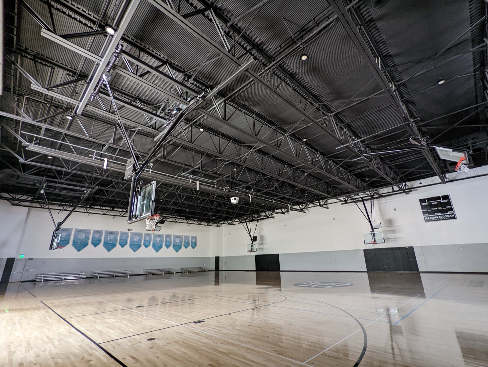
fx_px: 226
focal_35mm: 16
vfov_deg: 78.2
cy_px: 184
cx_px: 244
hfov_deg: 94.4
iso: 337
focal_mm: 2.35
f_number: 2.2
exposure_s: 1/26
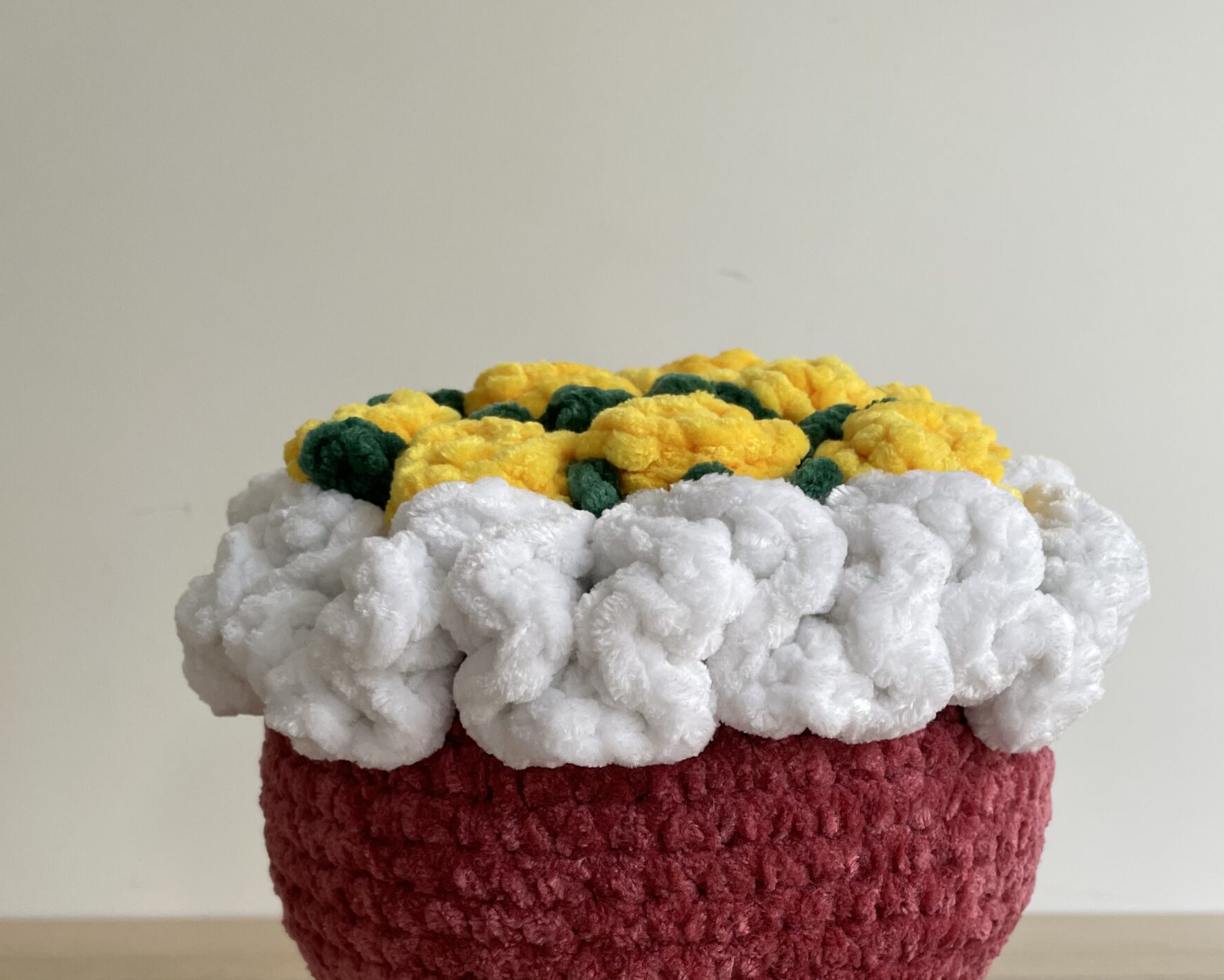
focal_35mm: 37
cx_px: 655
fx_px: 1340
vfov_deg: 38.1
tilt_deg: -8.2
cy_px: 831
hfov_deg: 49.0
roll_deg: +0.6
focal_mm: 4.2
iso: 125
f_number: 1.6
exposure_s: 1/121
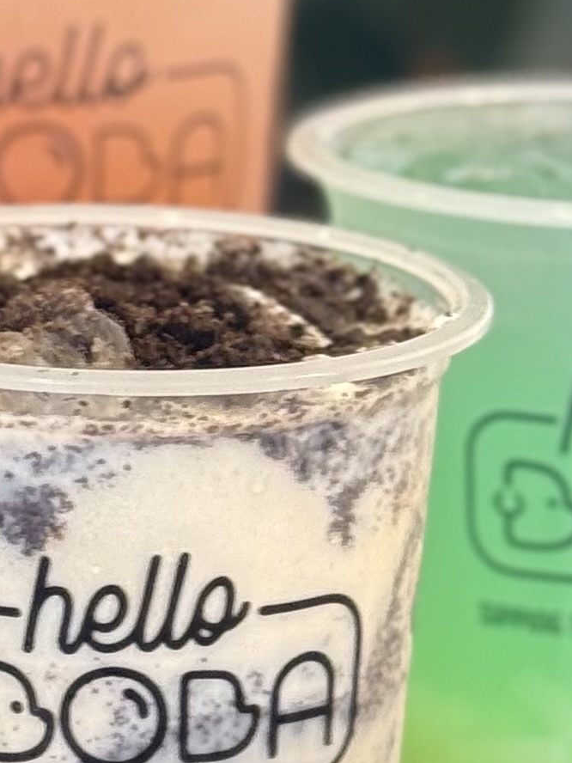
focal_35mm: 218
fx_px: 4803
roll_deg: -0.7
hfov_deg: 6.8
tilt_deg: -12.4
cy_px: 251
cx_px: 61
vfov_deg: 9.1
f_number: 1.78
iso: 125
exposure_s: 1/60
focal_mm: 6.76
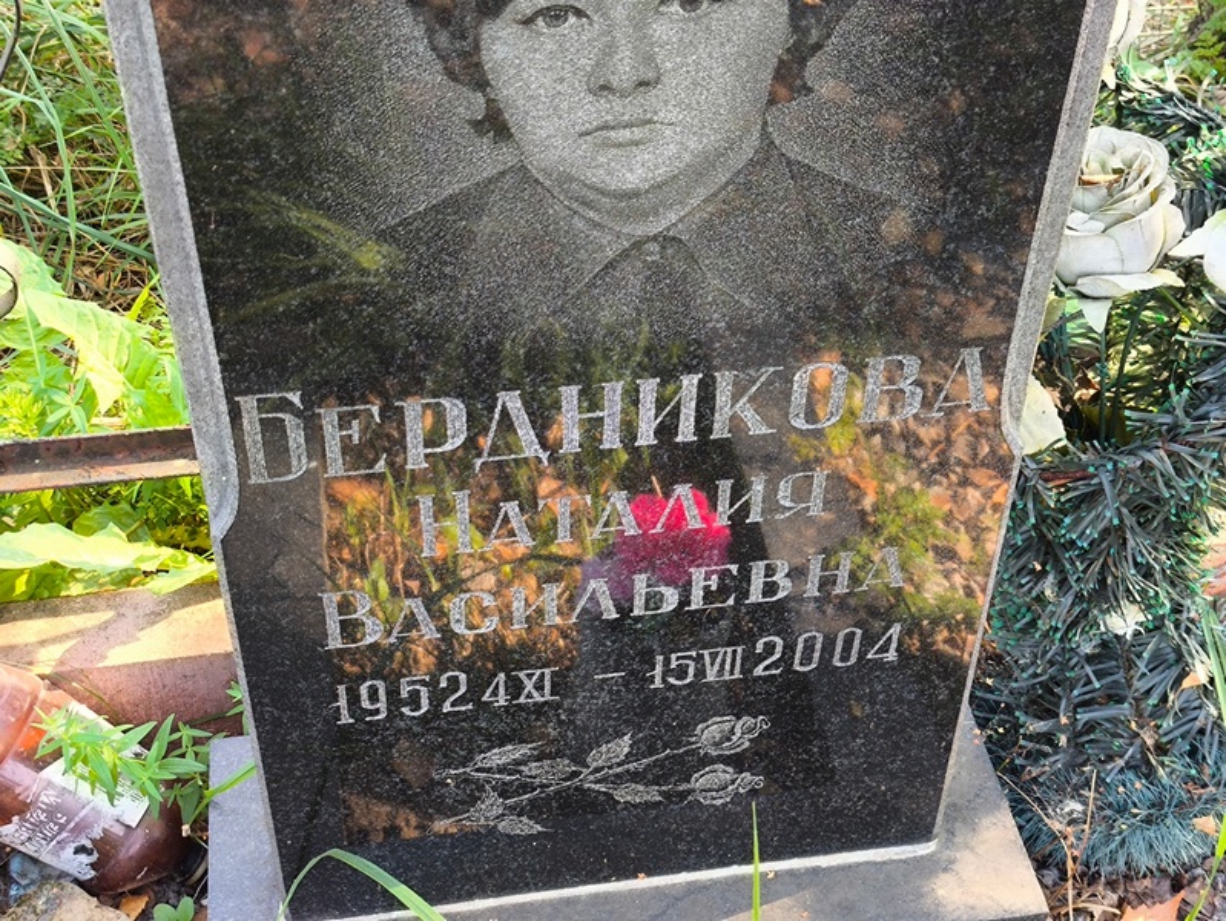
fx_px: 1772
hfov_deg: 38.2
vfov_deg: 29.1
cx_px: 613
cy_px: 460
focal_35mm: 50
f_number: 1.7
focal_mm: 4.71
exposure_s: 1/120
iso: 80
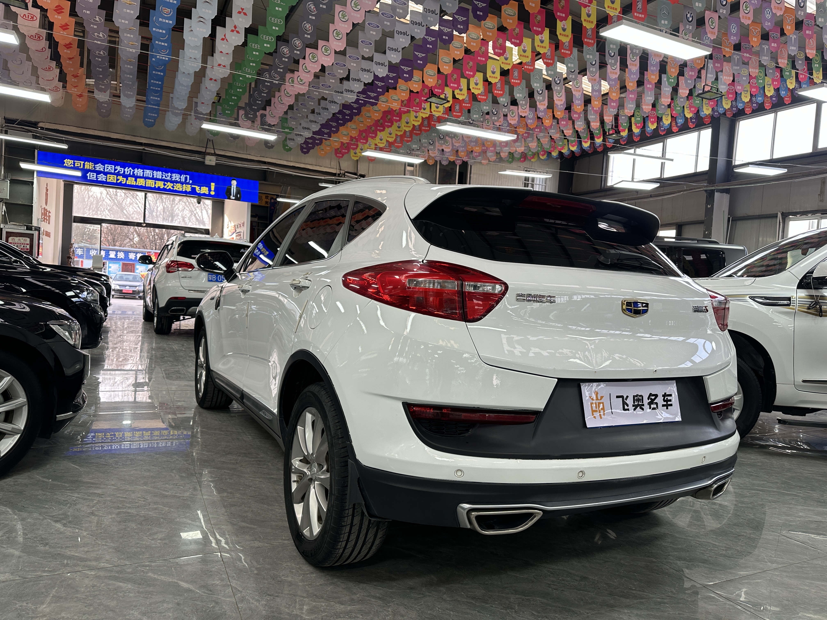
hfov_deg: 71.6
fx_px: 573
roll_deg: -3.9
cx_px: 414
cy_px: 310
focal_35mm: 24
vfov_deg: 56.8
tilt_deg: -3.0
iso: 80
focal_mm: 6.86
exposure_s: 1/121
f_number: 1.78
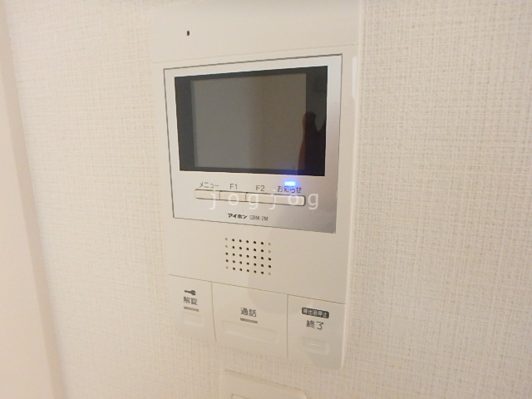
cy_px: 200
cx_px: 266
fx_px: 323
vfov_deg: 63.4
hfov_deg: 79.0
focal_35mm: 21
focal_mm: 3.7
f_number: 3.5
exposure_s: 1/8
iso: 800
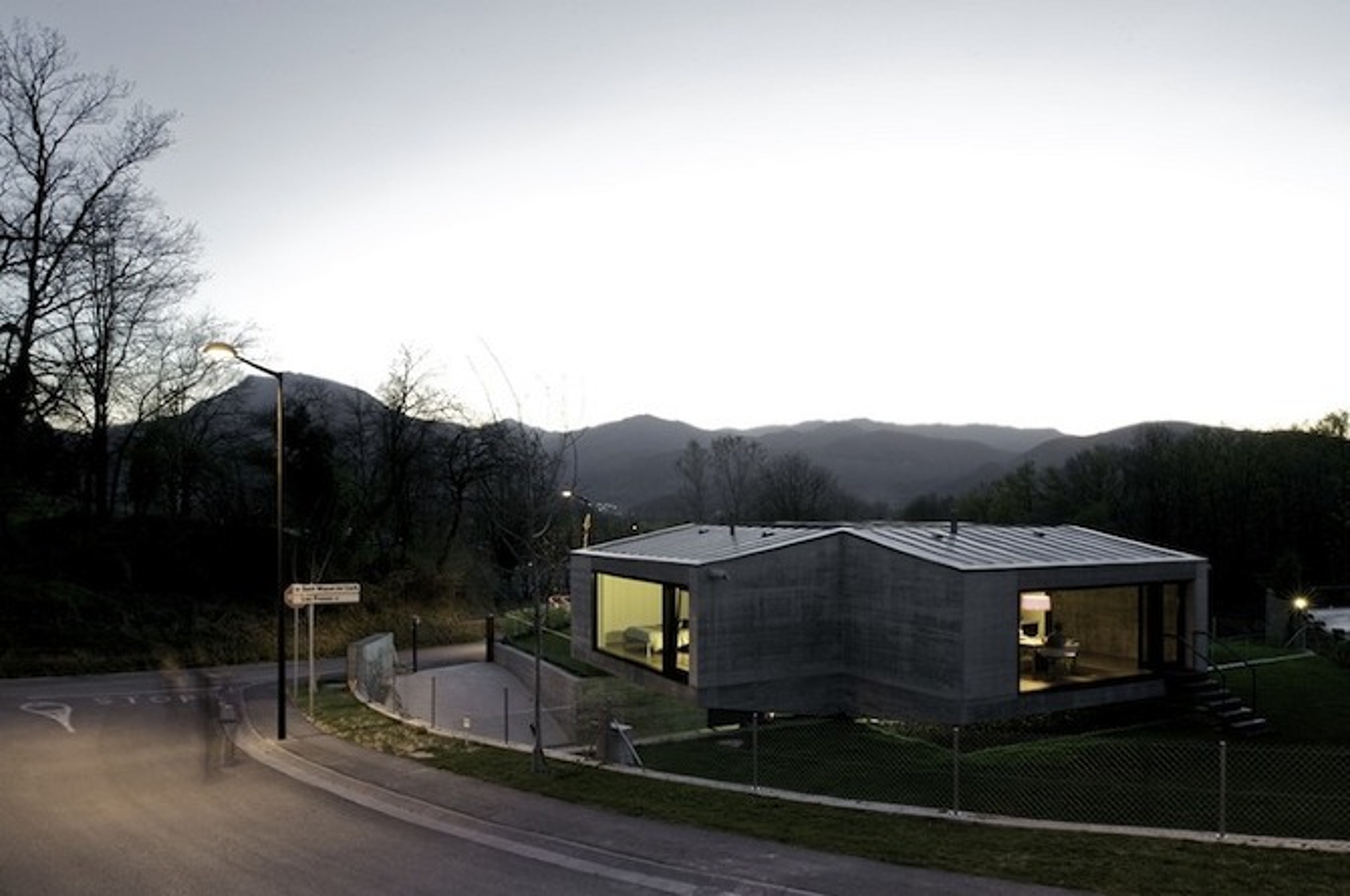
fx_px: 899
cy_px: 448
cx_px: 675
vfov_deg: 53.0
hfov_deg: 73.8
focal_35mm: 24
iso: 200
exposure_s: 25
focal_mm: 24
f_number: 22
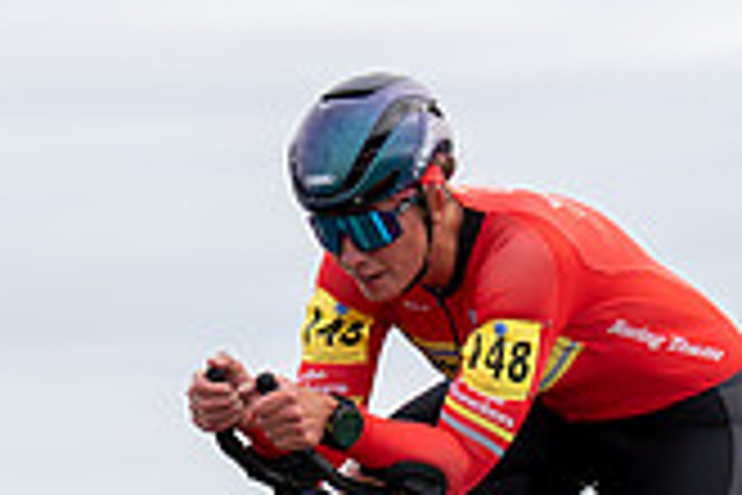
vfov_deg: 3.3
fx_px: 8697
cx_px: 342
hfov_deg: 4.9
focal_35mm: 422
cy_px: 542
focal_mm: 120
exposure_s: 1/800
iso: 125
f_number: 3.5
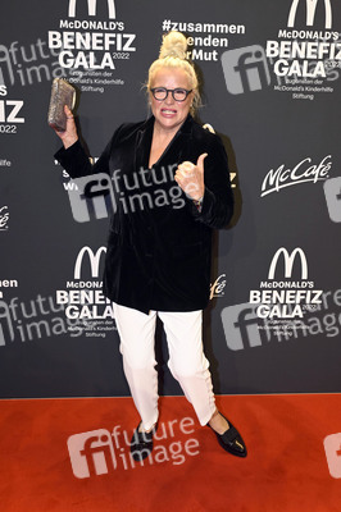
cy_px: 256
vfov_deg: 59.5
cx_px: 170
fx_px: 448
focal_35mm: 32
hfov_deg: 41.6
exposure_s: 1/60
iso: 500
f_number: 6.3
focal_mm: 31.5
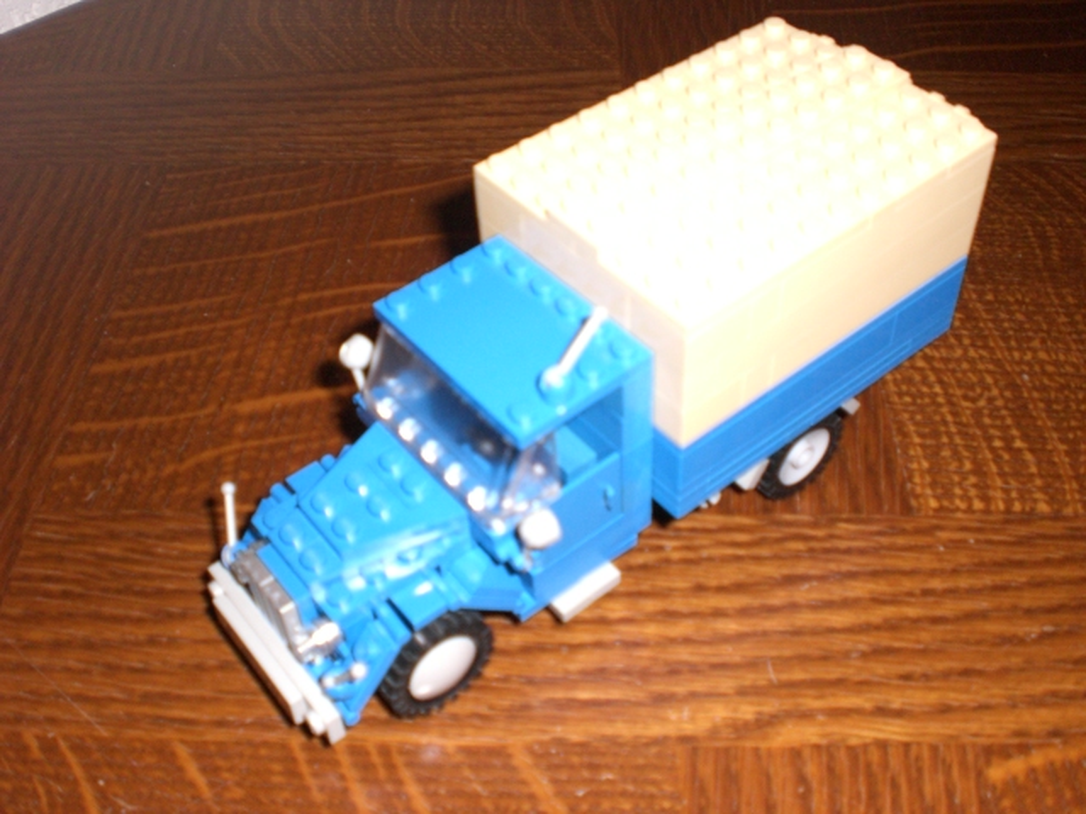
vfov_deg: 37.7
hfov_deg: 49.0
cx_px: 543
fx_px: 1192
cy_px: 407
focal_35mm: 38
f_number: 3.1
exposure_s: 1/60
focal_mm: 6.3
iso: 200
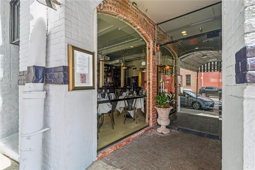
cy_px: 85
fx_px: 113
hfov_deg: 96.8
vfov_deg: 73.7
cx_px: 128
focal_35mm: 16
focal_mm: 16
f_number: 11
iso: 800
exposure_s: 1/30
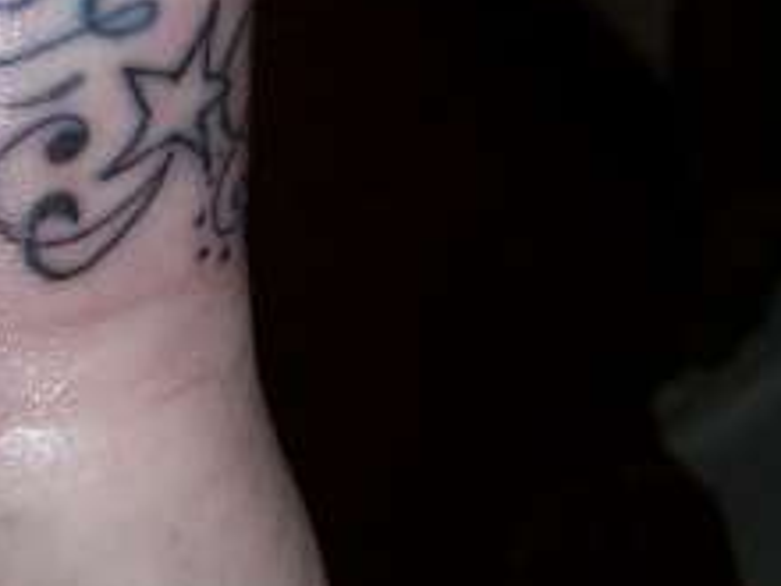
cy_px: 185
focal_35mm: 98
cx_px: 7
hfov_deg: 19.5
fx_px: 2211
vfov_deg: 15.1
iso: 80
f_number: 2.7
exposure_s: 1/64
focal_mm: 6
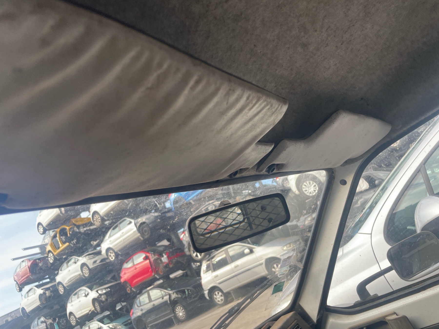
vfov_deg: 53.1
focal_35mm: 26
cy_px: 164
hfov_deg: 67.3
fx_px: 330
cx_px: 220
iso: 32
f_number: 1.6
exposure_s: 1/427
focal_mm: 4.2
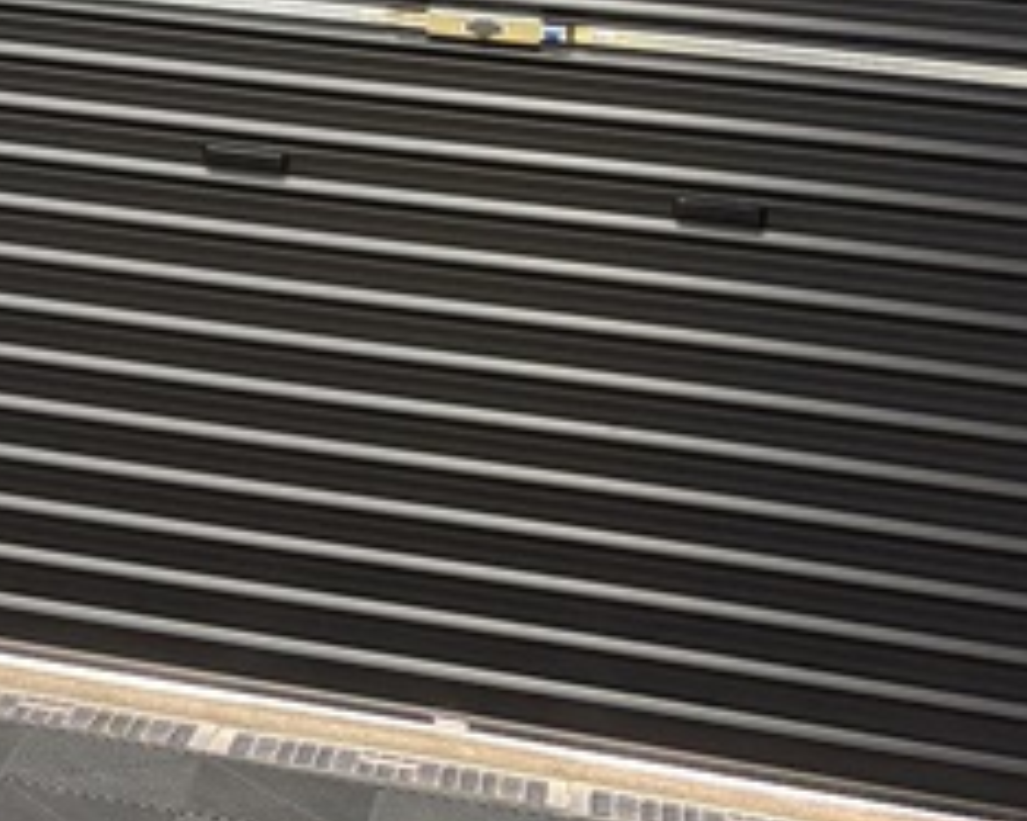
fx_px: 3372
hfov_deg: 15.8
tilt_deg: -3.8
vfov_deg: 13.0
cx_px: -562
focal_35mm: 111
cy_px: -501
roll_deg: -1.0
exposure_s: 1/60
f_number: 1.6
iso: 125
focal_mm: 5.96
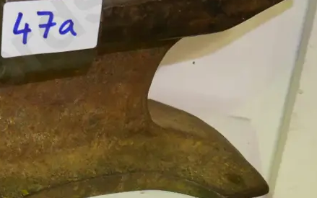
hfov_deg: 22.1
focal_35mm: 89
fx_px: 769
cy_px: 90
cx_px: -25
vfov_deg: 14.7
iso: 3200
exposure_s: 1/80
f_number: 4.2
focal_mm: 18
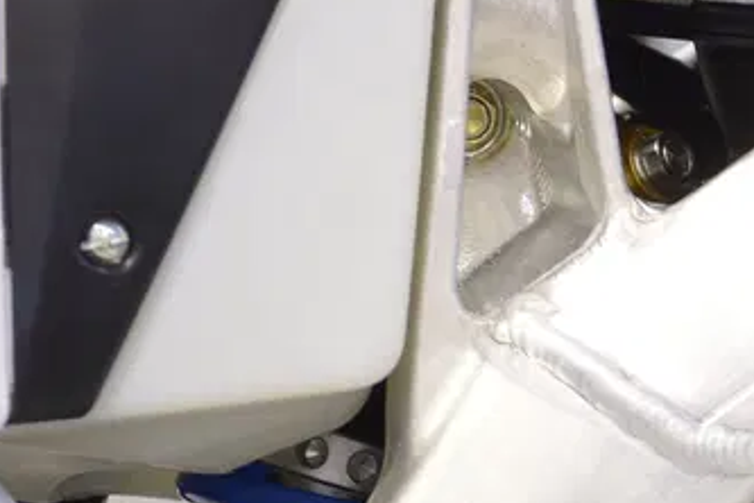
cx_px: 1206
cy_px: 805
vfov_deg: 6.1
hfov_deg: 9.0
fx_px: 4670
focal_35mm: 223
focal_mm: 62
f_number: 4
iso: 1250
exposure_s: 1/200
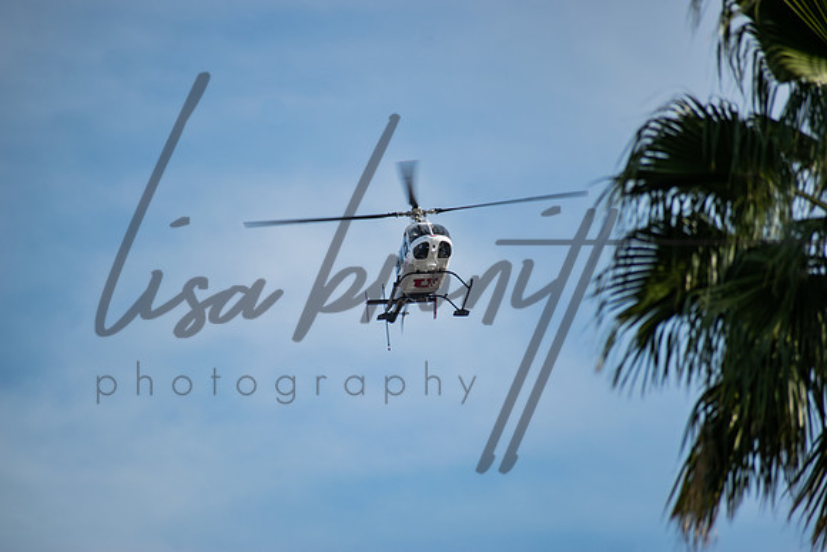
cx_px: 414
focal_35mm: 450
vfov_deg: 3.1
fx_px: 10339
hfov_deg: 4.6
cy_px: 276
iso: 100
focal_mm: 300
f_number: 6.3
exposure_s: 1/320
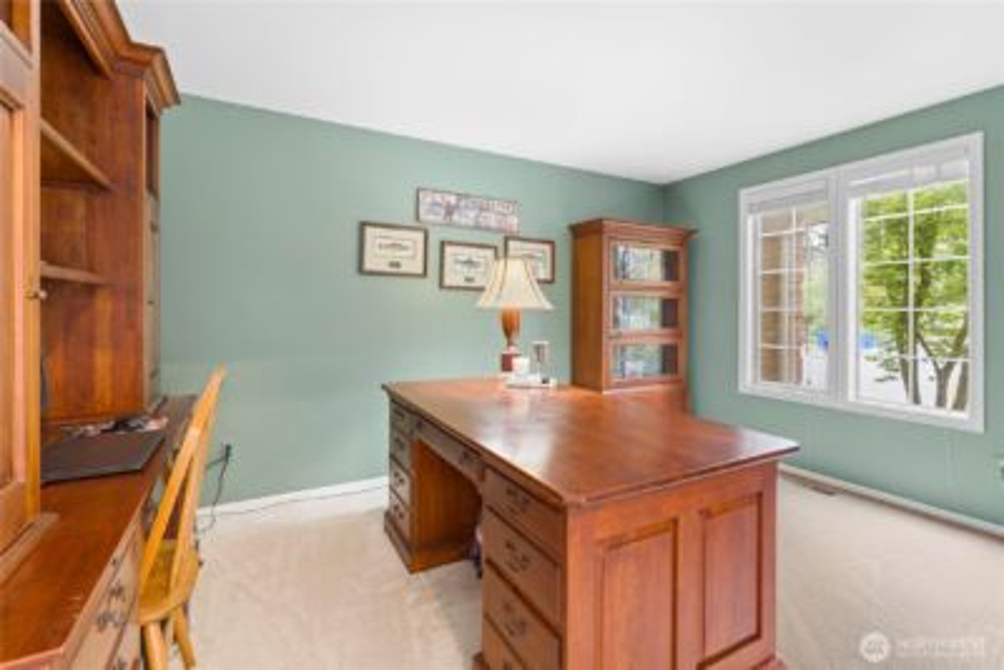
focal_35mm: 16
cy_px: 335
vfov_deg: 73.8
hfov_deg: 96.7
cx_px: 502
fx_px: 446
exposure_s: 5
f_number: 8
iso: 125
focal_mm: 16
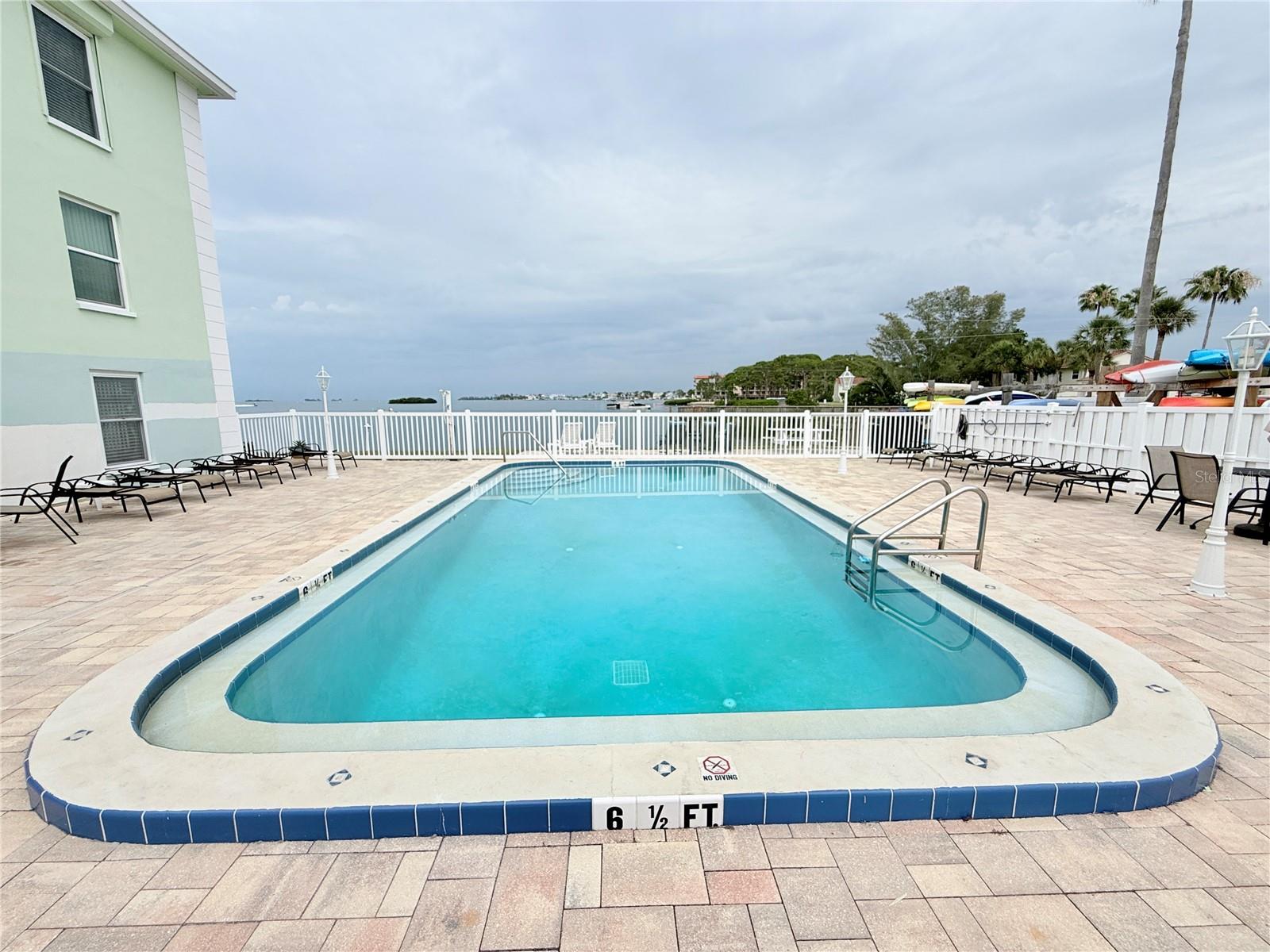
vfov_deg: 85.7
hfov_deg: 102.1
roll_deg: +0.5
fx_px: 514
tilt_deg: -8.0
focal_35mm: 14
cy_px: 476
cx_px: 635
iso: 50
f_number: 2.2
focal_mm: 2.22
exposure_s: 1/1312
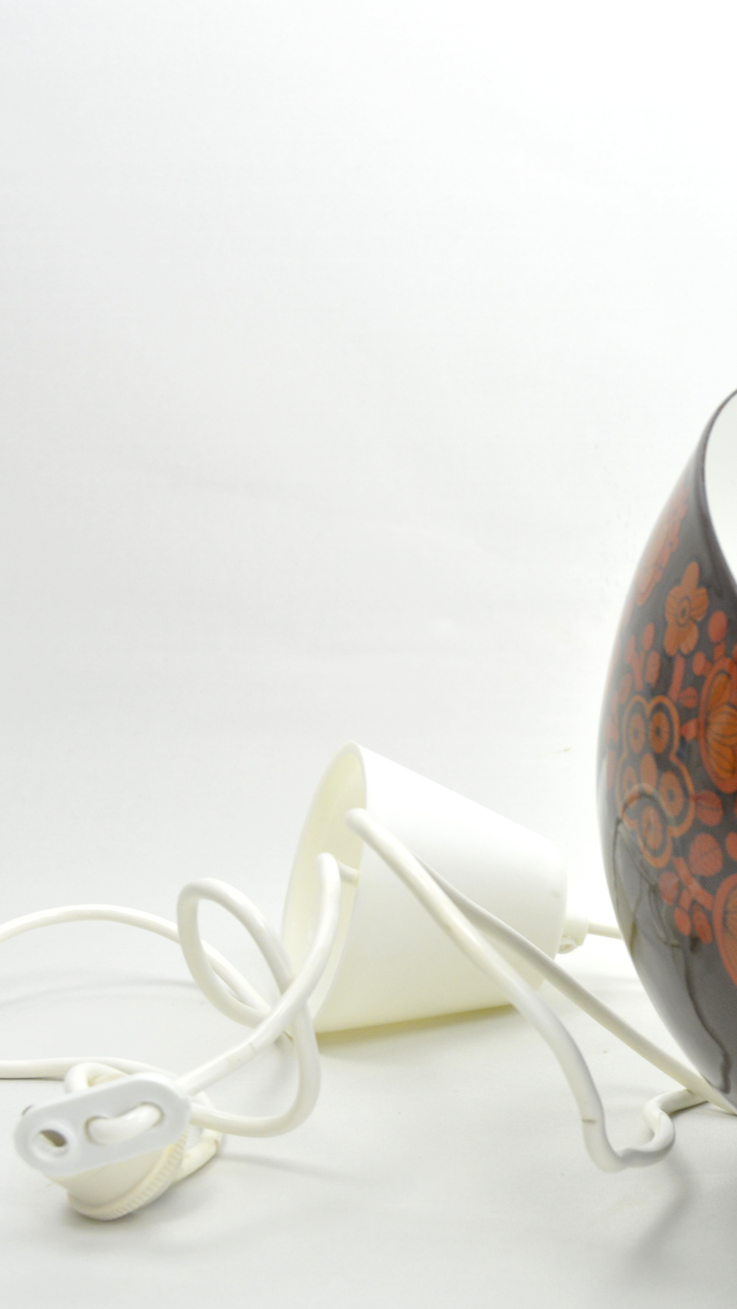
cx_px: 934
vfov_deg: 36.1
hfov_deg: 19.3
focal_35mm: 58
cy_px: 661
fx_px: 2009
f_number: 8
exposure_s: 1/4
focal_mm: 23
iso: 400
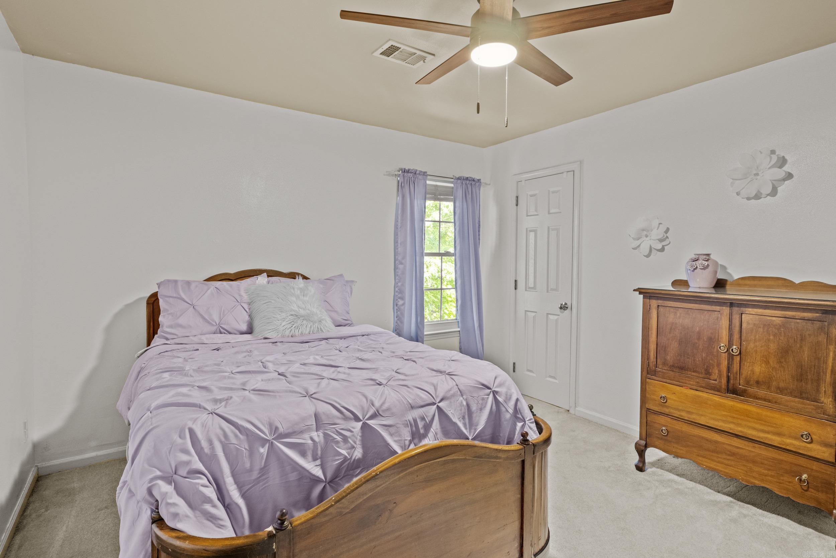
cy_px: 279
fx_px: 418
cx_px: 418
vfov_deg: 67.4
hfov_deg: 90.0
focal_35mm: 18
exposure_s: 2
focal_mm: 12
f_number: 7.1
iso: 400
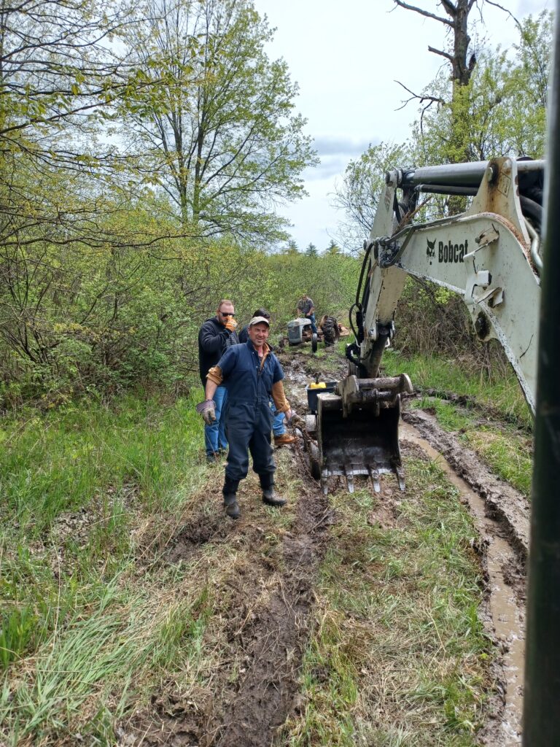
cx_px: 280
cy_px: 374
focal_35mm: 25
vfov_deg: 69.4
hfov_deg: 54.9
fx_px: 539
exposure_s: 1/255
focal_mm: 4.6
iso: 32
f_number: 1.8
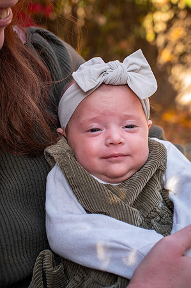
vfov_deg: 39.6
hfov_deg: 26.9
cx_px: 96
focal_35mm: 50
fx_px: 399
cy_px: 144
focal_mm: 50
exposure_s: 1/1600
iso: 3200
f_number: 5
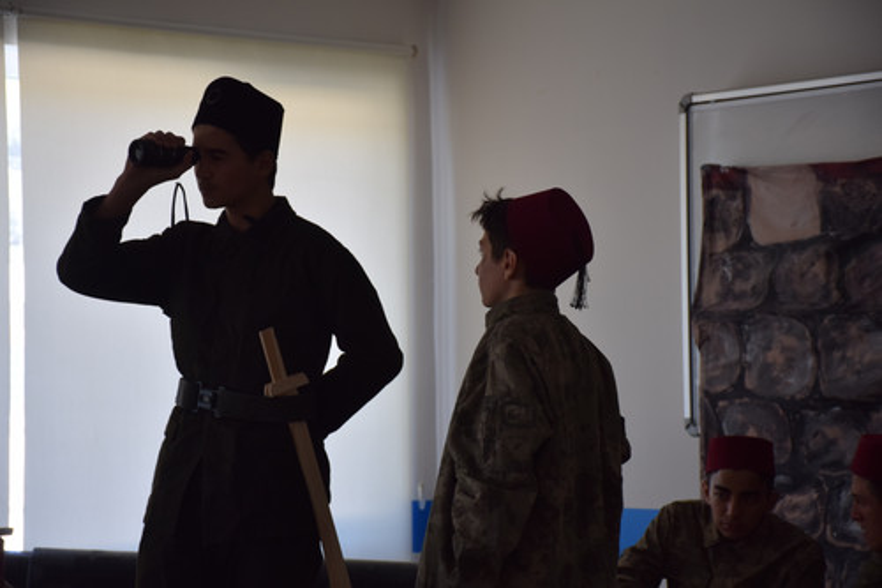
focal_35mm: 120
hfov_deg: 17.1
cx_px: 441
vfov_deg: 11.4
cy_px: 294
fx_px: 2939
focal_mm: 80
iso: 400
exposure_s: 1/80
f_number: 5.3
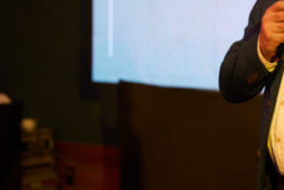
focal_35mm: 182
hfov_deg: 11.2
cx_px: 288
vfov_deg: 7.5
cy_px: 11
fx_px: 1436
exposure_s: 1/125
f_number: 2.8
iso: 2000
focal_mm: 70
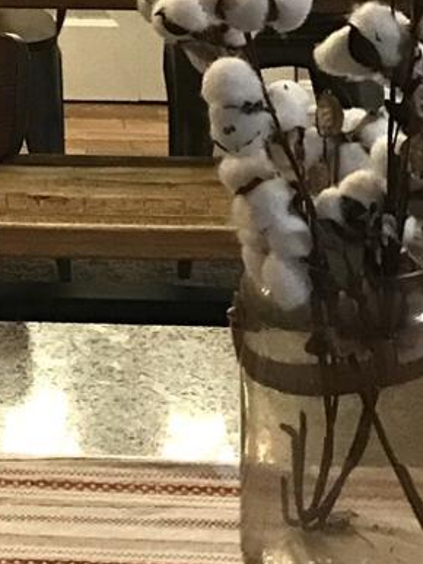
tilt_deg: -2.0
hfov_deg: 9.8
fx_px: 2360
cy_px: -463
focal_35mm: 145
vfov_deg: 12.4
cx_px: -280
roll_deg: +1.3
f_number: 1.8
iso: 40
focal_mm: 3.99
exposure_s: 1/17
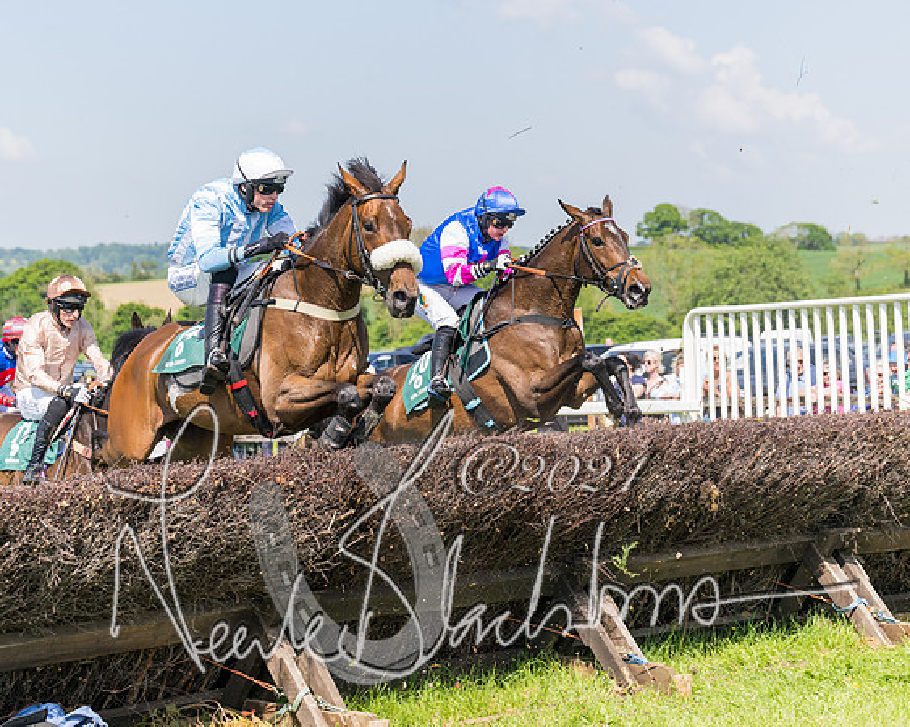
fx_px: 2341
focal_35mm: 87
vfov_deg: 17.7
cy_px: 326
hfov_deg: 22.0
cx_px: 422
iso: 400
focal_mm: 70
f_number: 4
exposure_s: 1/3200
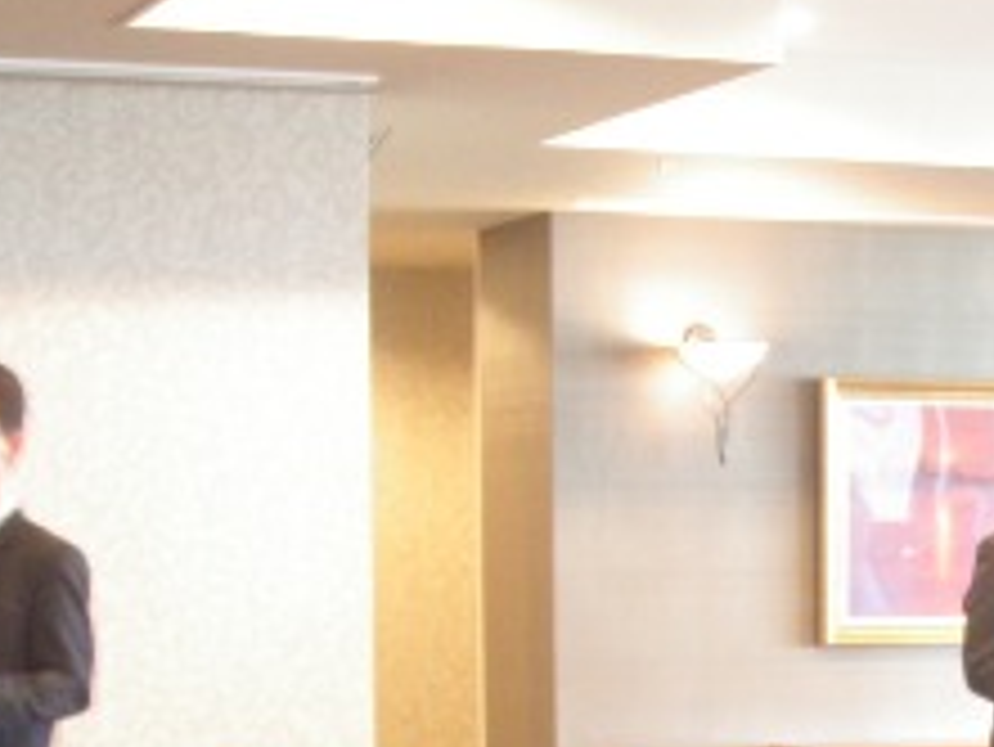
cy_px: 796
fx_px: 3160
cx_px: 1079
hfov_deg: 17.3
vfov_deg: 13.2
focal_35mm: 110
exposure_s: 1/8
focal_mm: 6.7
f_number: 3.5
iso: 200
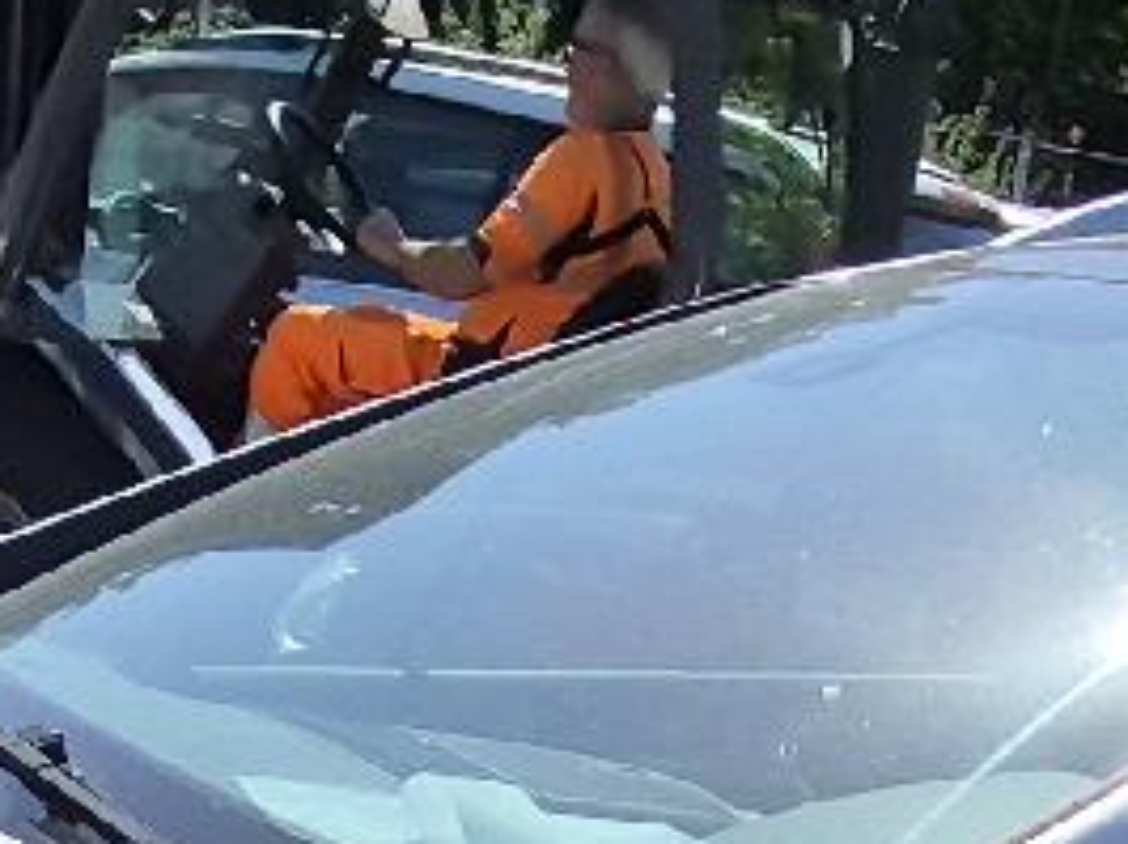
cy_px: 1718
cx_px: 785
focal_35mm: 88
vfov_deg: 14.0
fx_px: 2865
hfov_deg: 22.2
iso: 40
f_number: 2.2
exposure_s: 1/5000
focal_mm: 1.74
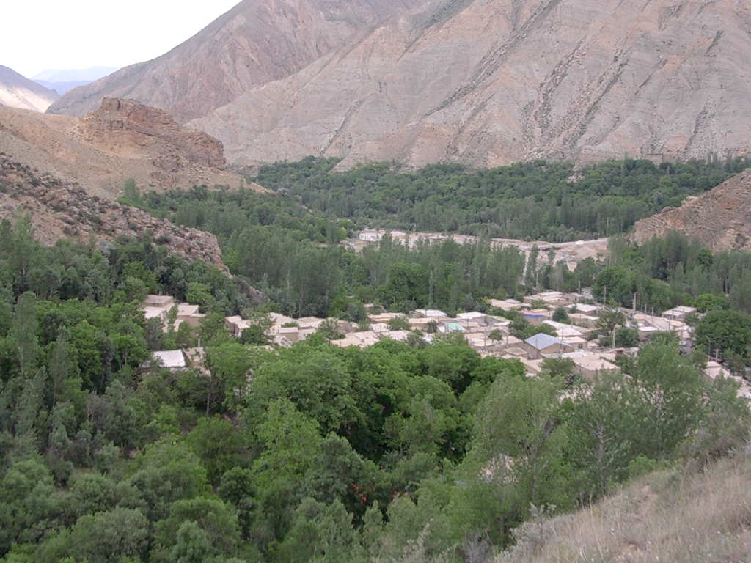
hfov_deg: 42.1
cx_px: 376
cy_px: 282
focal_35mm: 45
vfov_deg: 32.2
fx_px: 976
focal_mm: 6.7
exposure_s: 1/148
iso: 70
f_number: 2.9
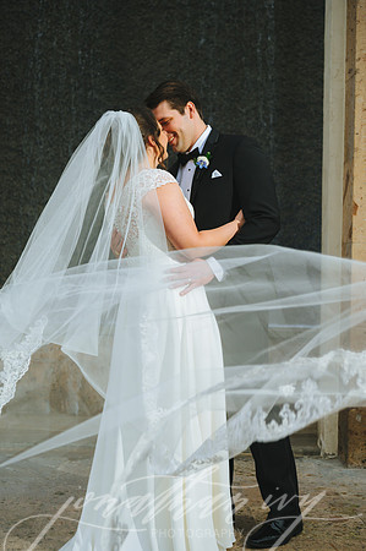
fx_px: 795
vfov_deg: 38.2
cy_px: 276
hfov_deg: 25.9
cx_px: 183
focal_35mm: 52
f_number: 4
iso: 250
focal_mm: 52
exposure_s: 1/125
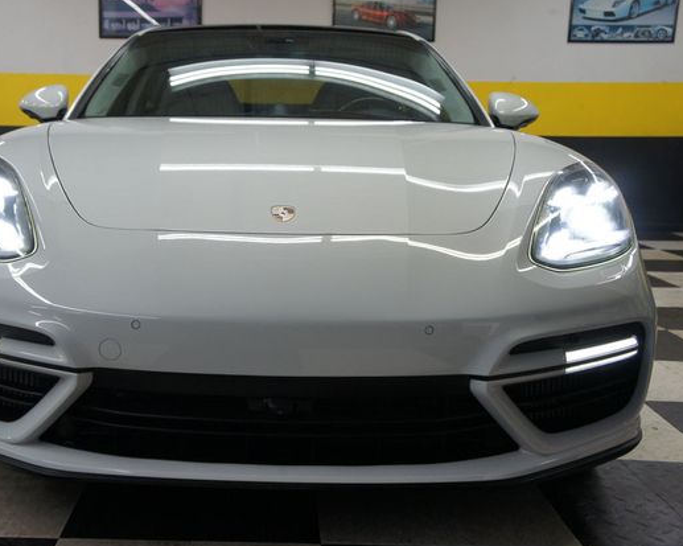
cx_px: 267
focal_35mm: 44
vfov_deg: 34.4
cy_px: 276
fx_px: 880
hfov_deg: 42.2
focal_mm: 25
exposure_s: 1/100
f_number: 4
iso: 500
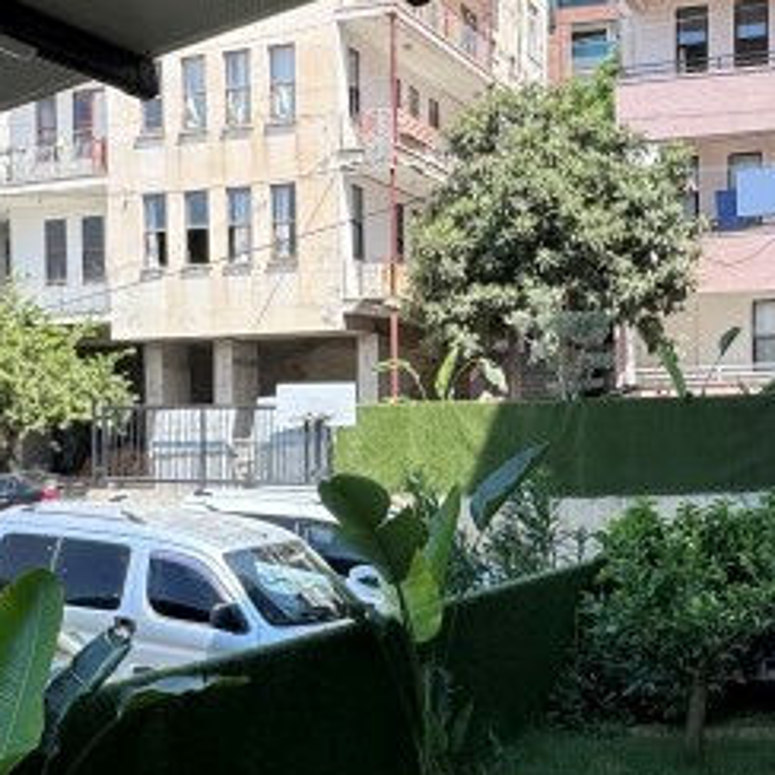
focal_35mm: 52
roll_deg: +0.5
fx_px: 1317
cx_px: 524
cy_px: 508
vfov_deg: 32.5
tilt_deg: -3.1
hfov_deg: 32.5
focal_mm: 2.22
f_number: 2.2
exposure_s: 1/631
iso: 40
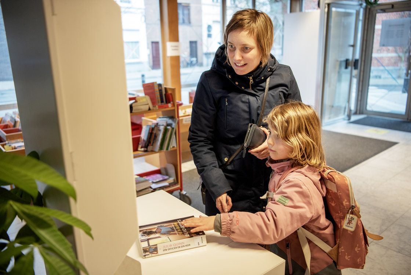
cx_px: 206
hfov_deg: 60.3
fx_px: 354
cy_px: 138
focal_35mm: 31
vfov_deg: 42.4
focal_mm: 31
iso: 800
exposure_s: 1/250
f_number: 2.8
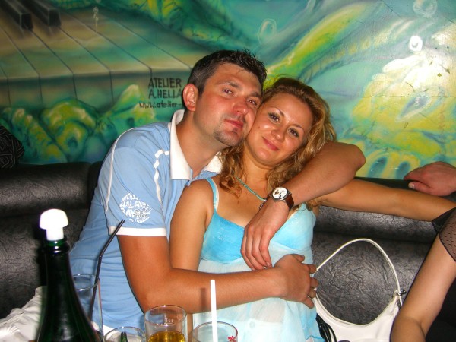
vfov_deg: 37.7
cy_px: 171
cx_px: 228
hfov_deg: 49.0
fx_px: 501
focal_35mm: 38
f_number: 2.8
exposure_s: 1/60
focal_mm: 7.9
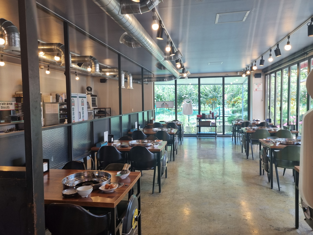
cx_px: 156
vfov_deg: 53.1
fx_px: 235
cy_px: 118
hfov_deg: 67.3
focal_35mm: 26
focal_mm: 5.4
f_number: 1.8
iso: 64
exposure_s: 1/120
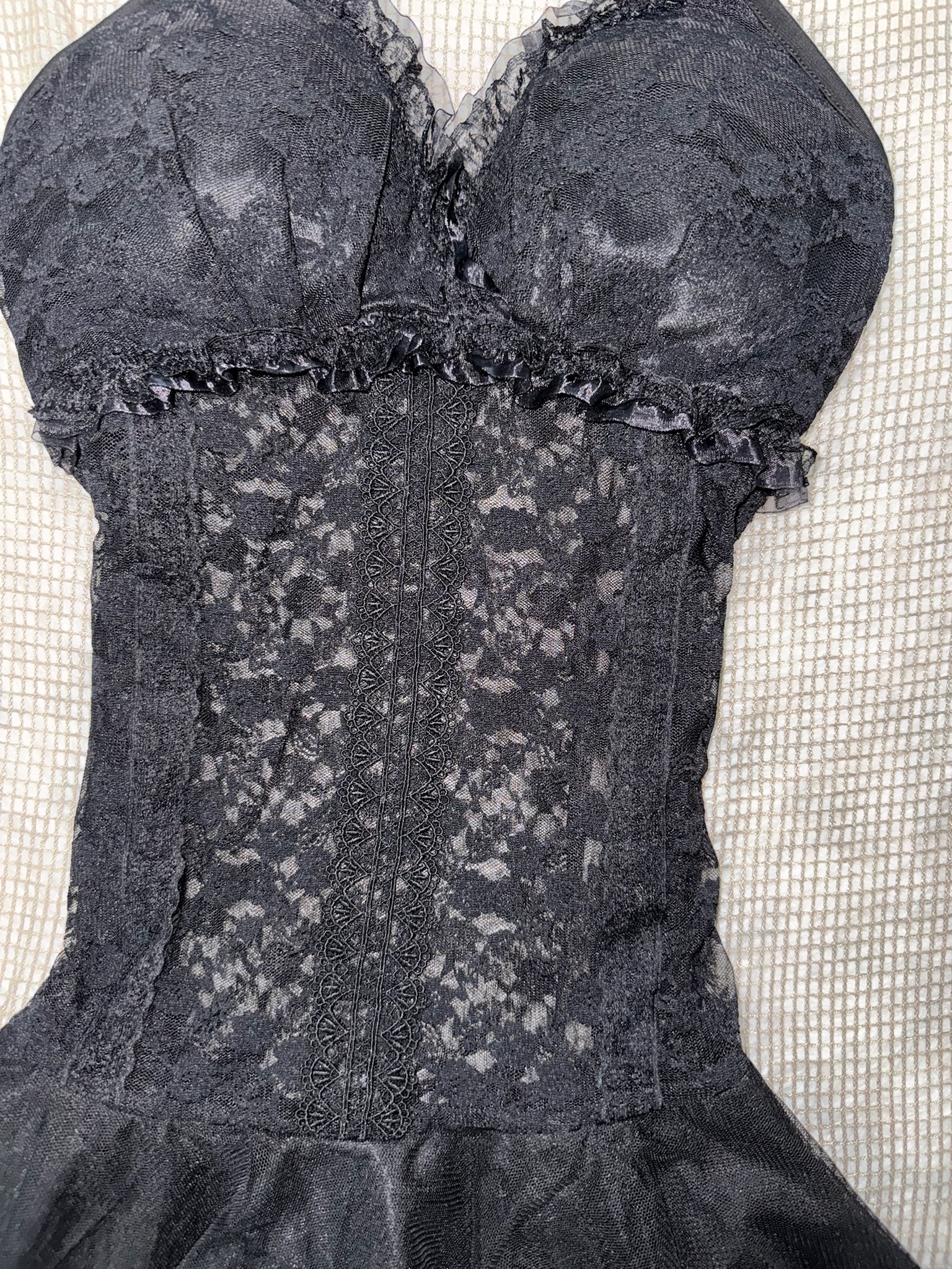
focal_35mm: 24
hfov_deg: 56.8
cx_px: 476
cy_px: 634
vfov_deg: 71.6
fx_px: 880
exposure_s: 1/23
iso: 100
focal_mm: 6.76
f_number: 1.78
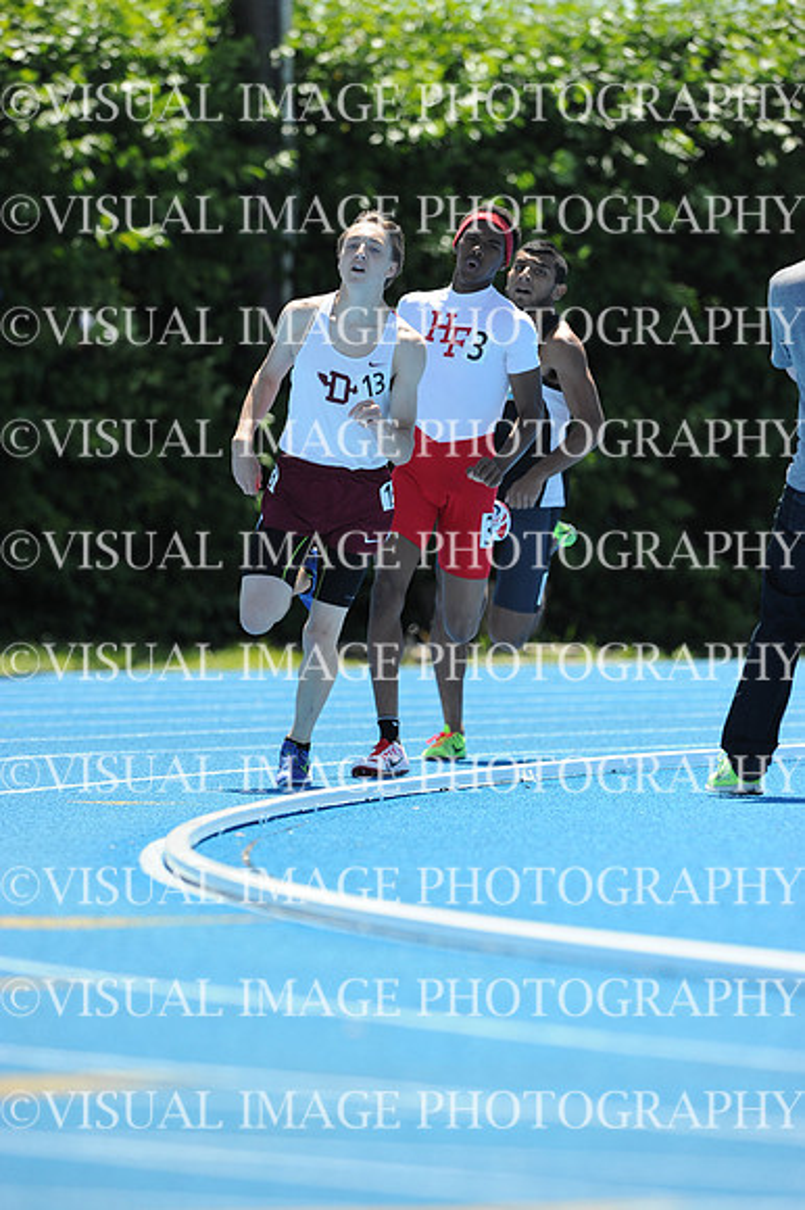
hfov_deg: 3.4
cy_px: 605
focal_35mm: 400
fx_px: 13432
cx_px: 402
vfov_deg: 5.2
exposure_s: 1/1600
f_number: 5.6
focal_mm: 400
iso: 500
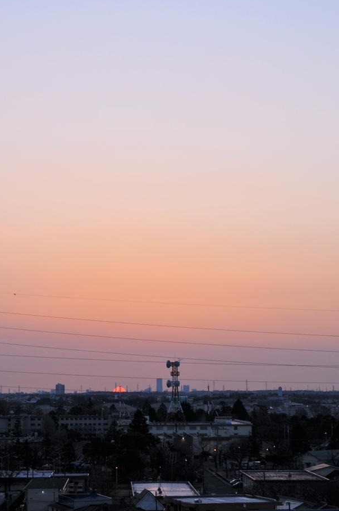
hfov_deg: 13.8
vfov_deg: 20.6
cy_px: 177
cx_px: 123
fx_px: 1401
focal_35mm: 99
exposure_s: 1/80
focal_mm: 50
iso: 200
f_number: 8
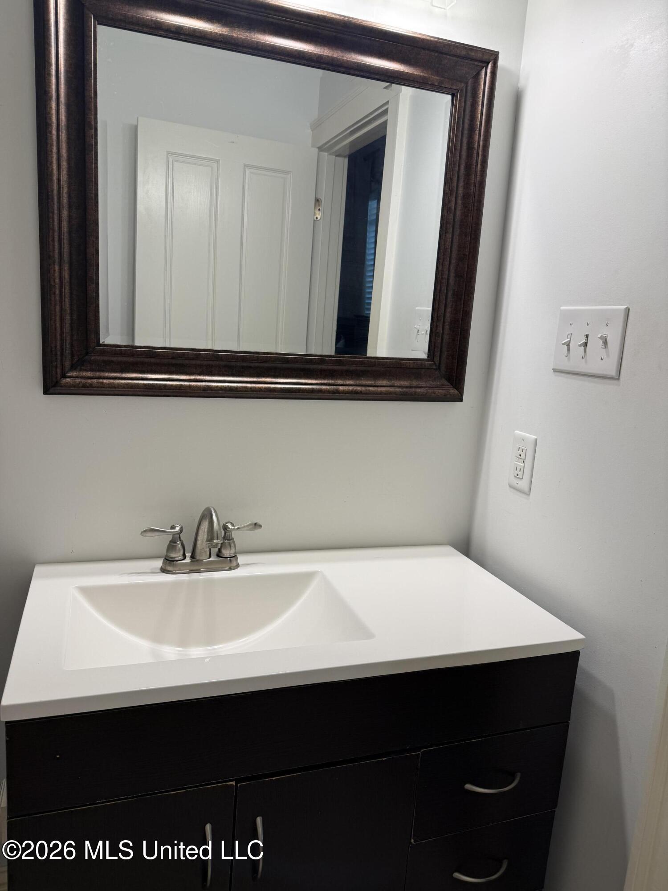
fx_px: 618
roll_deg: -4.7
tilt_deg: -9.8
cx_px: 334
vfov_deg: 71.6
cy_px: 446
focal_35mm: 24
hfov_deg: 56.8
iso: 64
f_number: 1.78
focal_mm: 6.76
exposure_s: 1/158
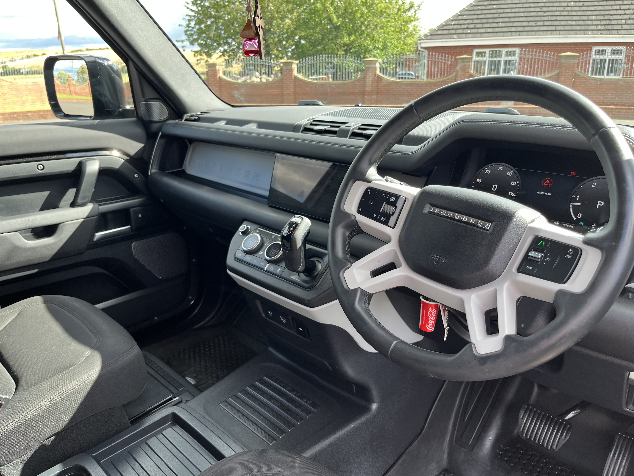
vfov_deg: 53.1
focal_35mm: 26
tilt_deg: -20.0
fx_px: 476
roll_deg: +0.2
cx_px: 317
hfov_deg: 67.3
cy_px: 238
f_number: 1.6
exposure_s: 1/151
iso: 40
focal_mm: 5.1
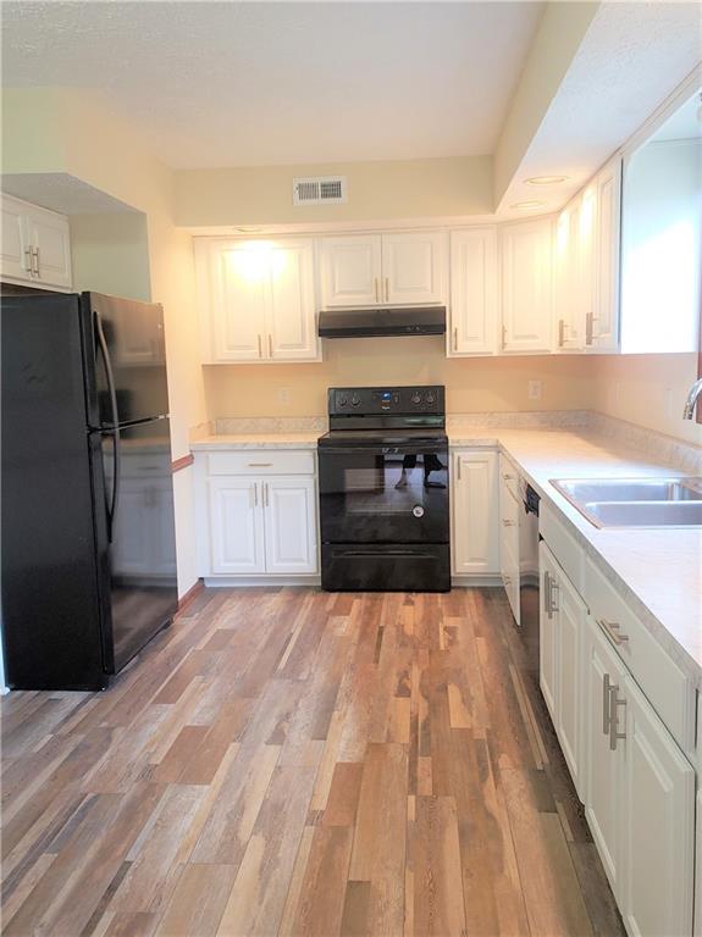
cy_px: 468
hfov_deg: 53.0
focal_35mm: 26
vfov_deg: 67.3
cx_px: 351
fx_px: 704
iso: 160
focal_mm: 4.3
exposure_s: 1/60
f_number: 2.4
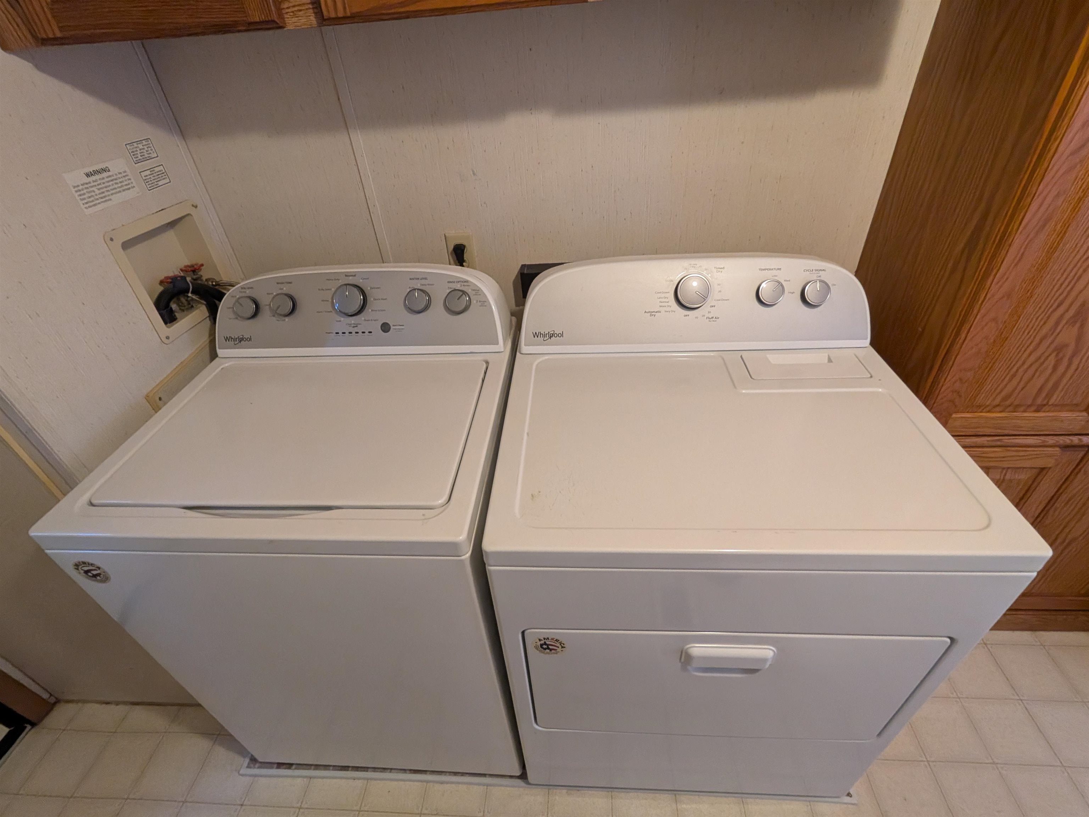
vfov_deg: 78.1
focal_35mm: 16
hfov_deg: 94.5
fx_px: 503
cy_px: 408
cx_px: 544
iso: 573
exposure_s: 1/41.8
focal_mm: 2.22
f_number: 2.2
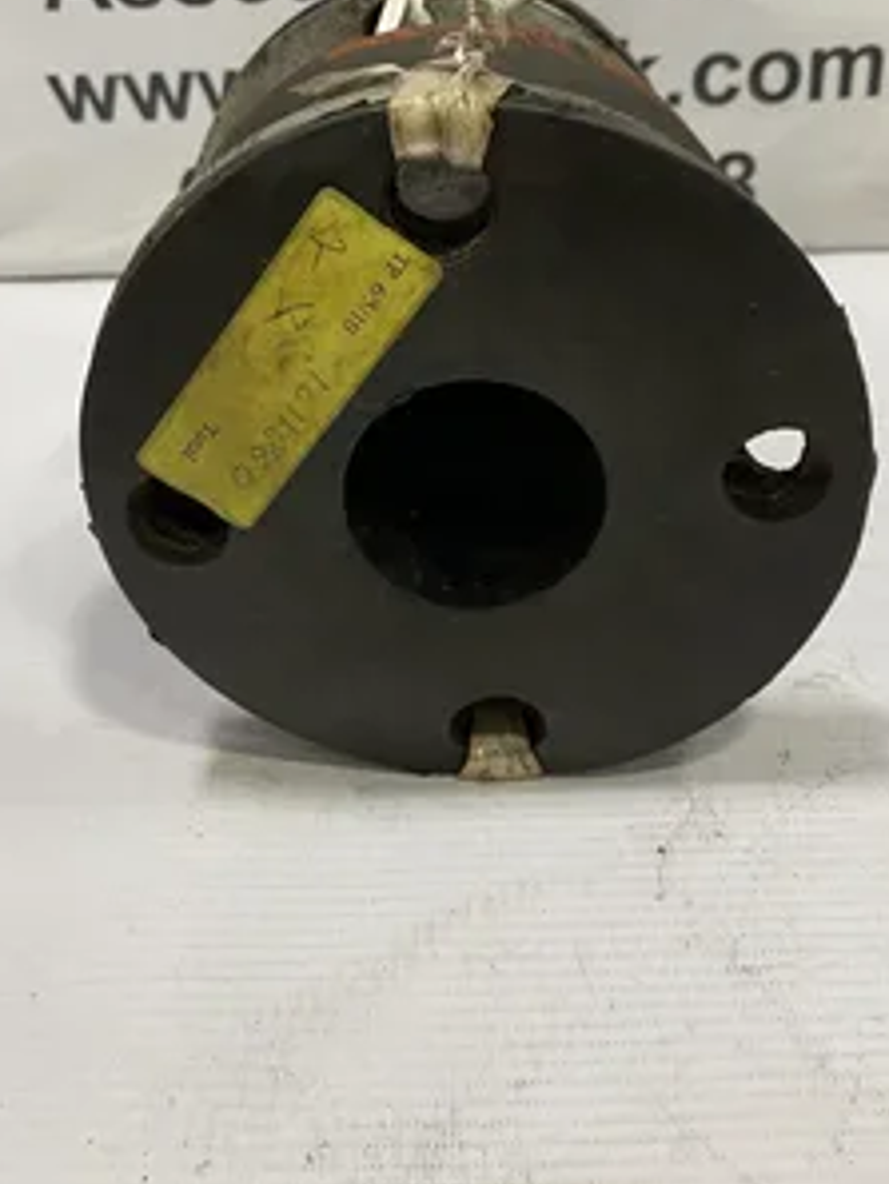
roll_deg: +1.7
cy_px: 415
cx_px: 450
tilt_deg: -27.5
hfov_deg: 40.7
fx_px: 1198
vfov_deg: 51.8
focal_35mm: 35
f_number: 1.6
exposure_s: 1/60
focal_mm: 4.2
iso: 125
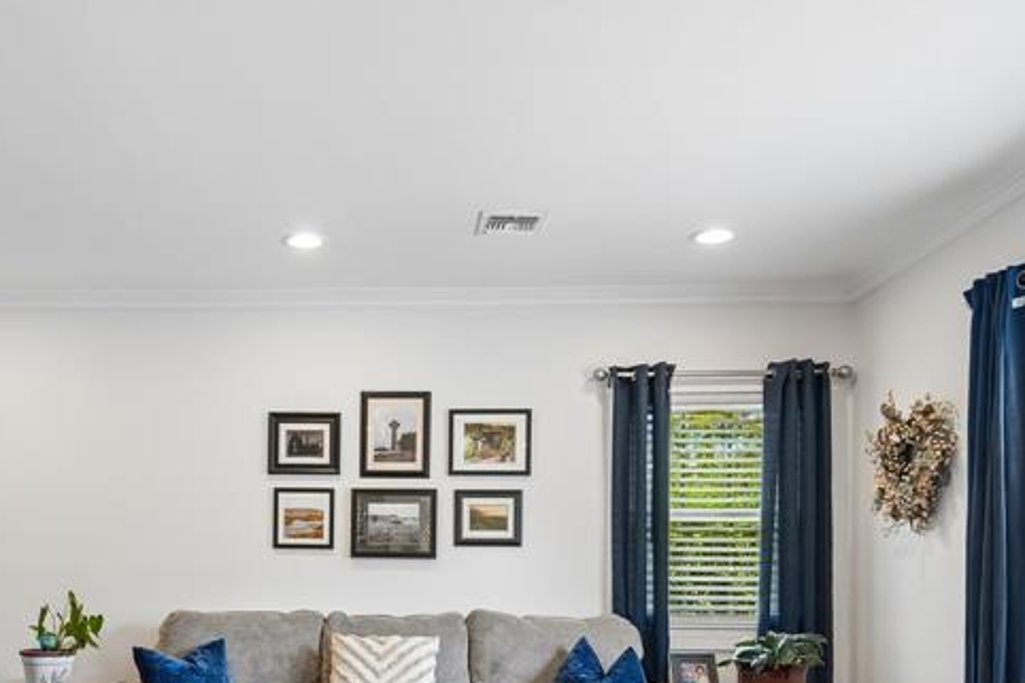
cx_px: 364
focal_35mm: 34
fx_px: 968
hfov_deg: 54.9
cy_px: 587
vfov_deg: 36.9
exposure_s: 1/13
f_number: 8
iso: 400
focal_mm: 16
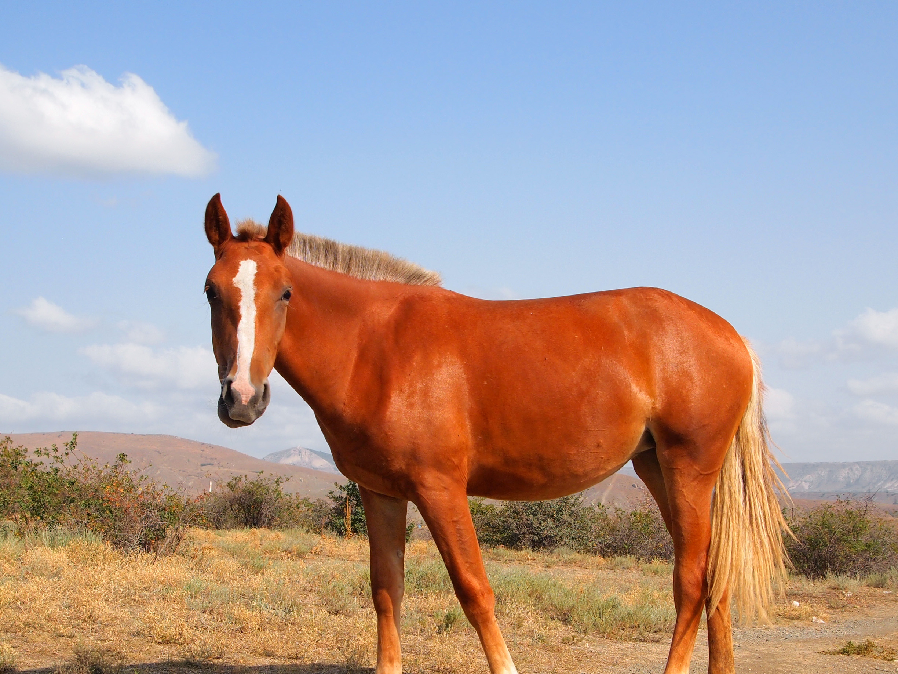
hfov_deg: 34.3
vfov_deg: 26.0
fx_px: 1453
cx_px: 437
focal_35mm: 56
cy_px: 439
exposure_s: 1/1000
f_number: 5.6
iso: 200
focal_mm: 17
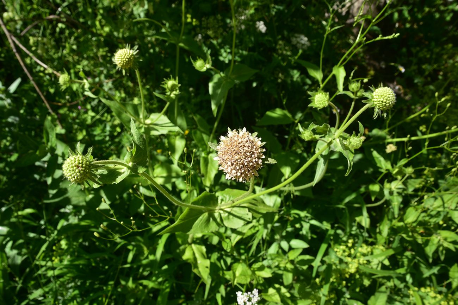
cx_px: 229
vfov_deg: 27.0
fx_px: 636
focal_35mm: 50
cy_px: 152
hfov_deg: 39.6
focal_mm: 50
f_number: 13
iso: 160
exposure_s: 1/125
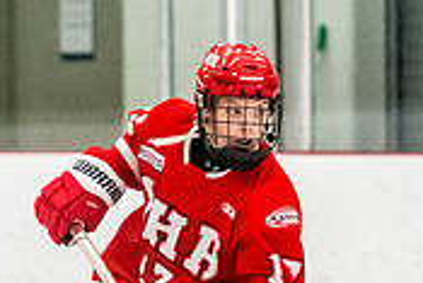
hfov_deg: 2.3
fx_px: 10678
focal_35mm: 908
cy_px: 354
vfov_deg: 1.5
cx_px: -15
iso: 4000
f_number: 2.8
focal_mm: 135
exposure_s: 1/800
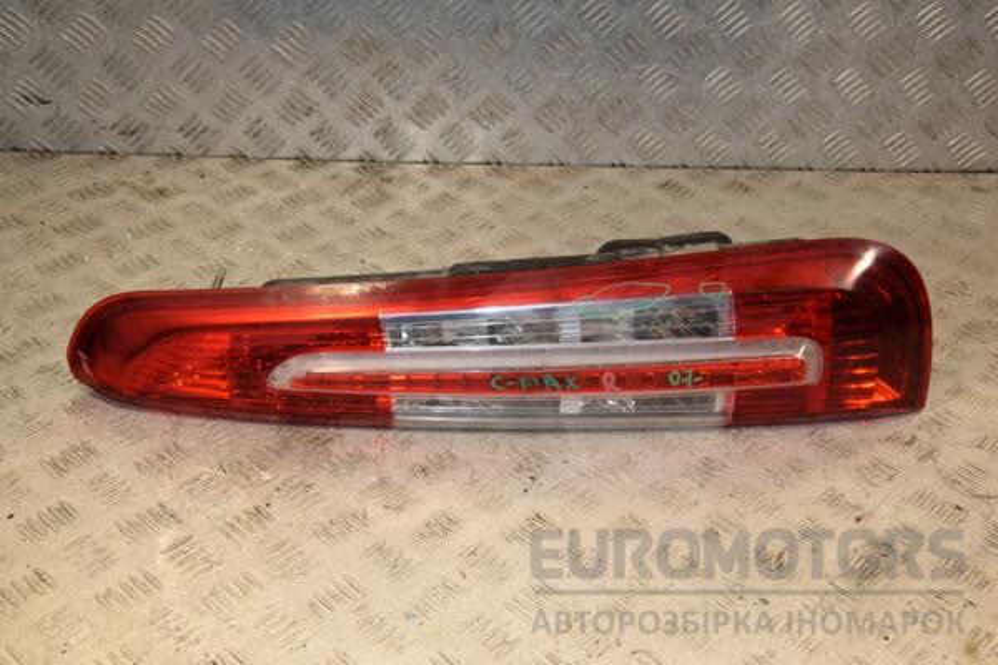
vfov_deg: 26.5
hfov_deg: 38.9
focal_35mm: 51
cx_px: 499
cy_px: 332
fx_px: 1414
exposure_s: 1/200
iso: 800
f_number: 8
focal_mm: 34
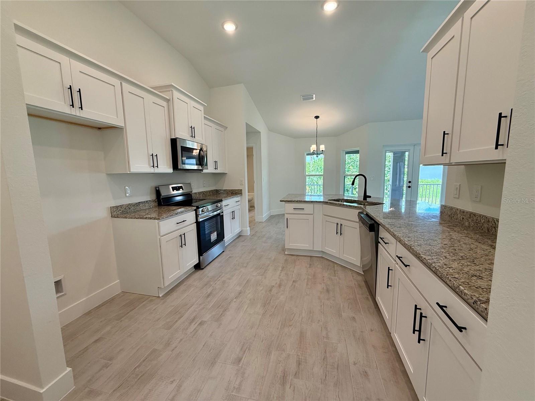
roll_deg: +1.5
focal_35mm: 14
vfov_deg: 85.7
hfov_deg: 102.1
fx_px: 216
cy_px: 200
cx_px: 268
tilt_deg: -6.6
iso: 100
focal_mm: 2.22
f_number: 2.2
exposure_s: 1/120
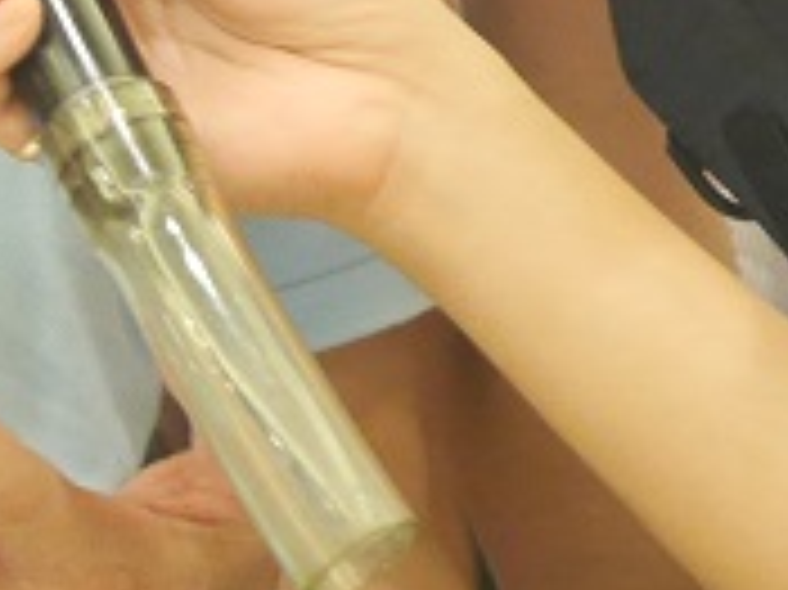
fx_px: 7302
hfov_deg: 6.1
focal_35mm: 321
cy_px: -777
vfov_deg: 4.5
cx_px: -495
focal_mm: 33
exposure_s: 1/50
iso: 3200
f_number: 2.8
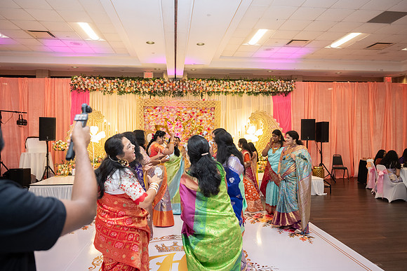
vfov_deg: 52.1
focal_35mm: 25
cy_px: 136
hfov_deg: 72.4
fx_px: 278
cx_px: 204
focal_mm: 24
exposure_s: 1/160
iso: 1250
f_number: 3.2
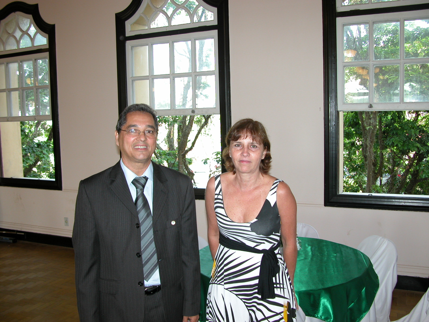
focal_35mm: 35
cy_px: 161
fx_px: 434
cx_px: 214
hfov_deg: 52.6
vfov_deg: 40.7
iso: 100
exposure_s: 1/30
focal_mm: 8.9
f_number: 2.8
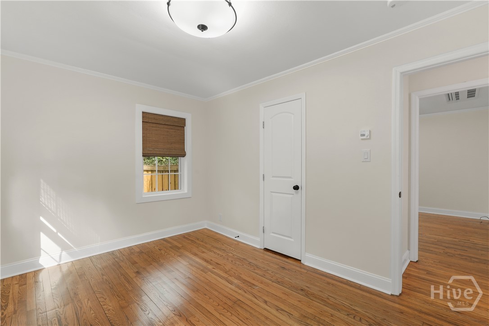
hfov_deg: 96.7
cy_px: 163
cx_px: 244
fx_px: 217
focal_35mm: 16
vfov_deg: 73.7
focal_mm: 16
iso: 1250
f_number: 9
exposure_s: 1/5
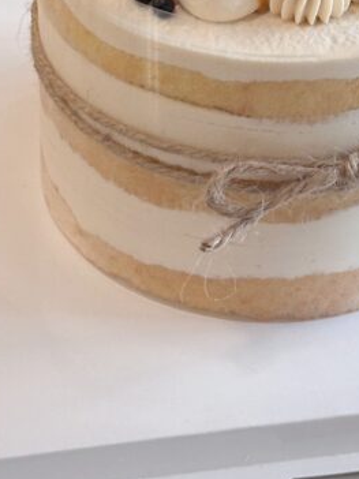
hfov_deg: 10.6
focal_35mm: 140
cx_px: 269
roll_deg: -5.2
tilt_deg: -33.5
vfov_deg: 13.8
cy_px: -52
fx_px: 1937
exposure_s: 1/50
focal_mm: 6.86
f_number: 1.78
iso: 125
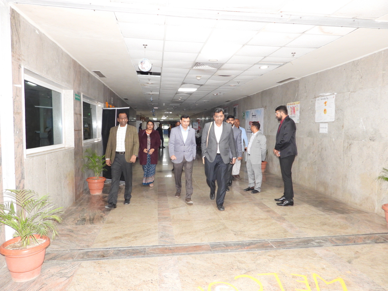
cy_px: 146
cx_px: 194
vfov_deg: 56.8
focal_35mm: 24
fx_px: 269
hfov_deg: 71.6
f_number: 2.8
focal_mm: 4.3
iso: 320
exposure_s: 1/30
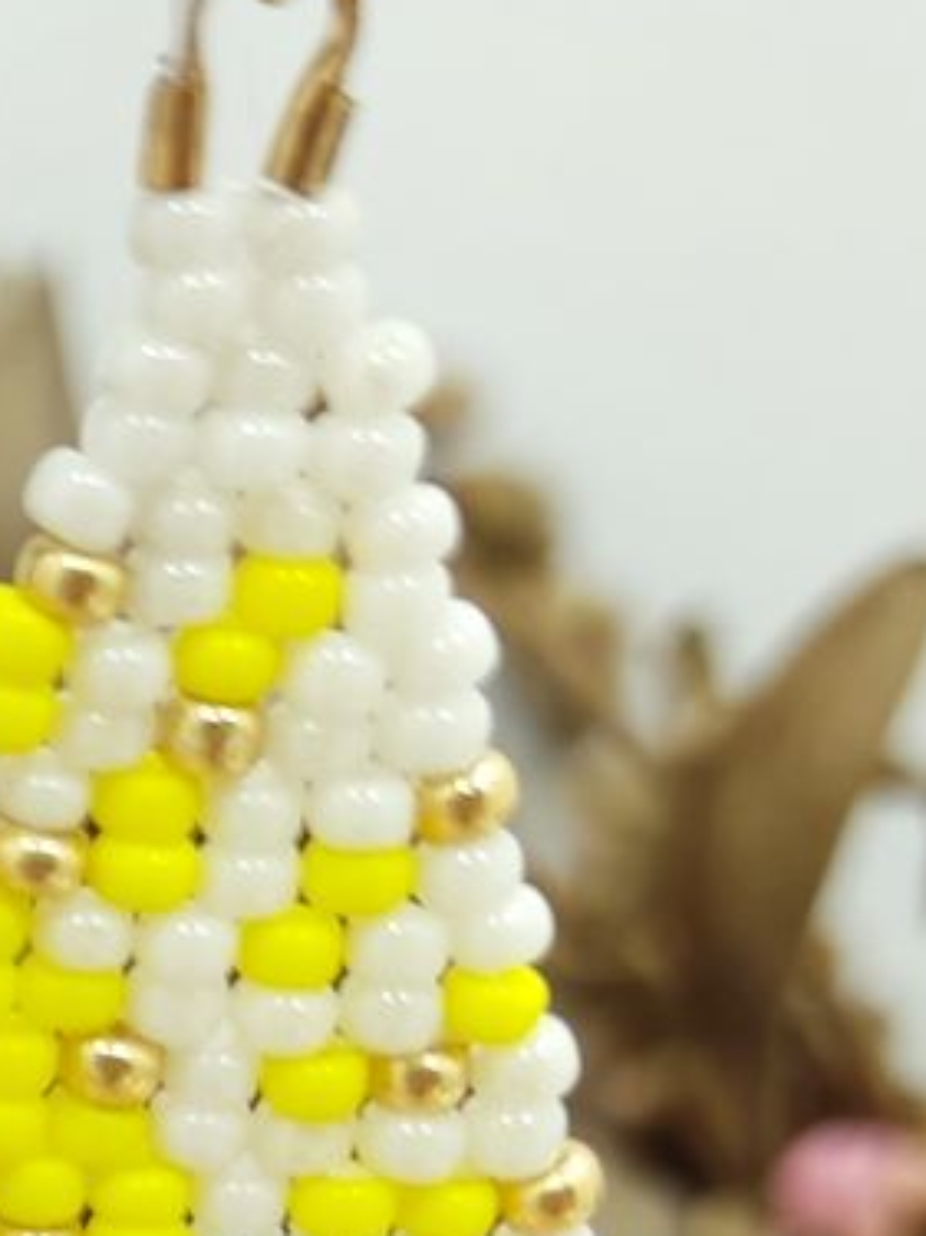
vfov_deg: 15.4
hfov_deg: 11.4
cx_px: -771
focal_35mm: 120
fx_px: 4283
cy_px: 1717
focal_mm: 4.71
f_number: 1.79
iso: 79
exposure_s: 1/50
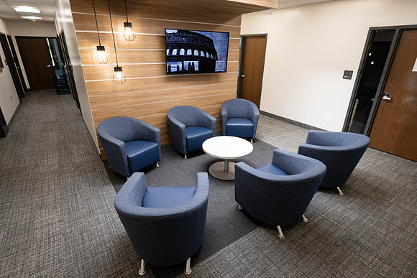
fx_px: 214
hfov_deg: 88.4
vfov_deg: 66.0
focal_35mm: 18
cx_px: 208
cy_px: 139
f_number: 9
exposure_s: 1/100
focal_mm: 18.5
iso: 1600
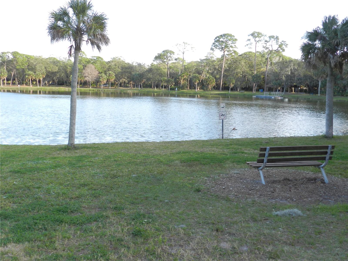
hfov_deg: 56.8
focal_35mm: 32
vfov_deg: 44.2
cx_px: 174
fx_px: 322
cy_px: 130
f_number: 3.7
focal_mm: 5.6
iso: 160
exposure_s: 1/200
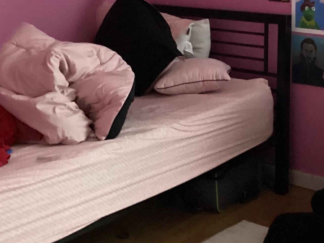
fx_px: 683
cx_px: 206
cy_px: 17
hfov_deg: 26.6
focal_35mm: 73
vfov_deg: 19.7
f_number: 2.4
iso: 800
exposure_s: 1/17
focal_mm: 3.3
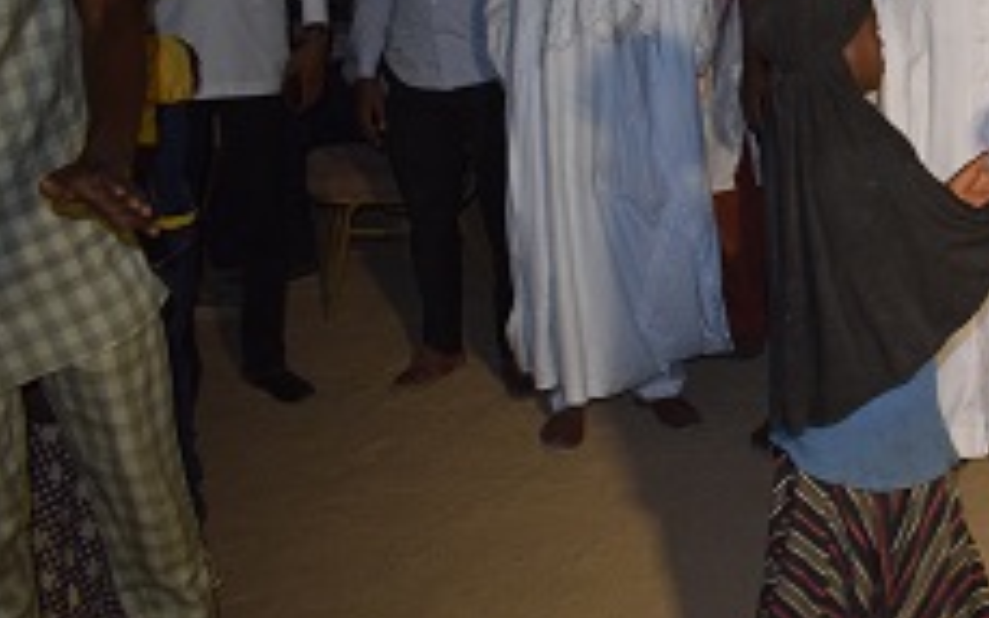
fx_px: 1617
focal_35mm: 60
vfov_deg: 21.4
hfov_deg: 30.8
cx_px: 1049
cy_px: 149
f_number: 3.5
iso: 1100
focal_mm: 18
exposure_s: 1/60
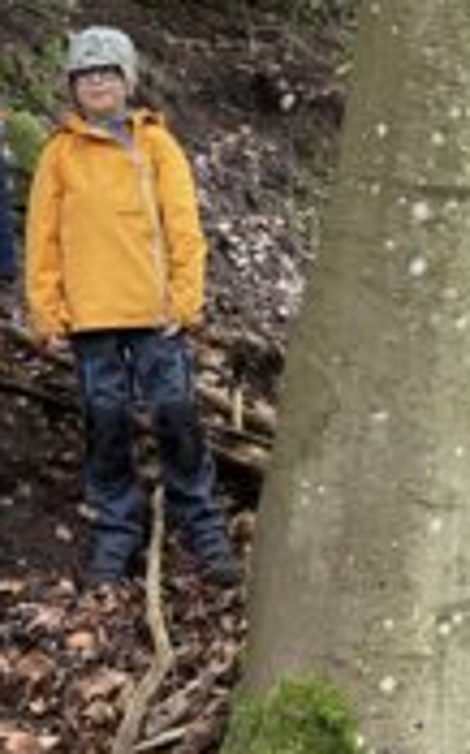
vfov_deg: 31.5
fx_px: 1294
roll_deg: +3.0
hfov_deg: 20.6
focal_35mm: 63
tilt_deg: +6.6
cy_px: 134
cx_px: 246
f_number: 1.6
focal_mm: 4.2
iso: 125
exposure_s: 1/93
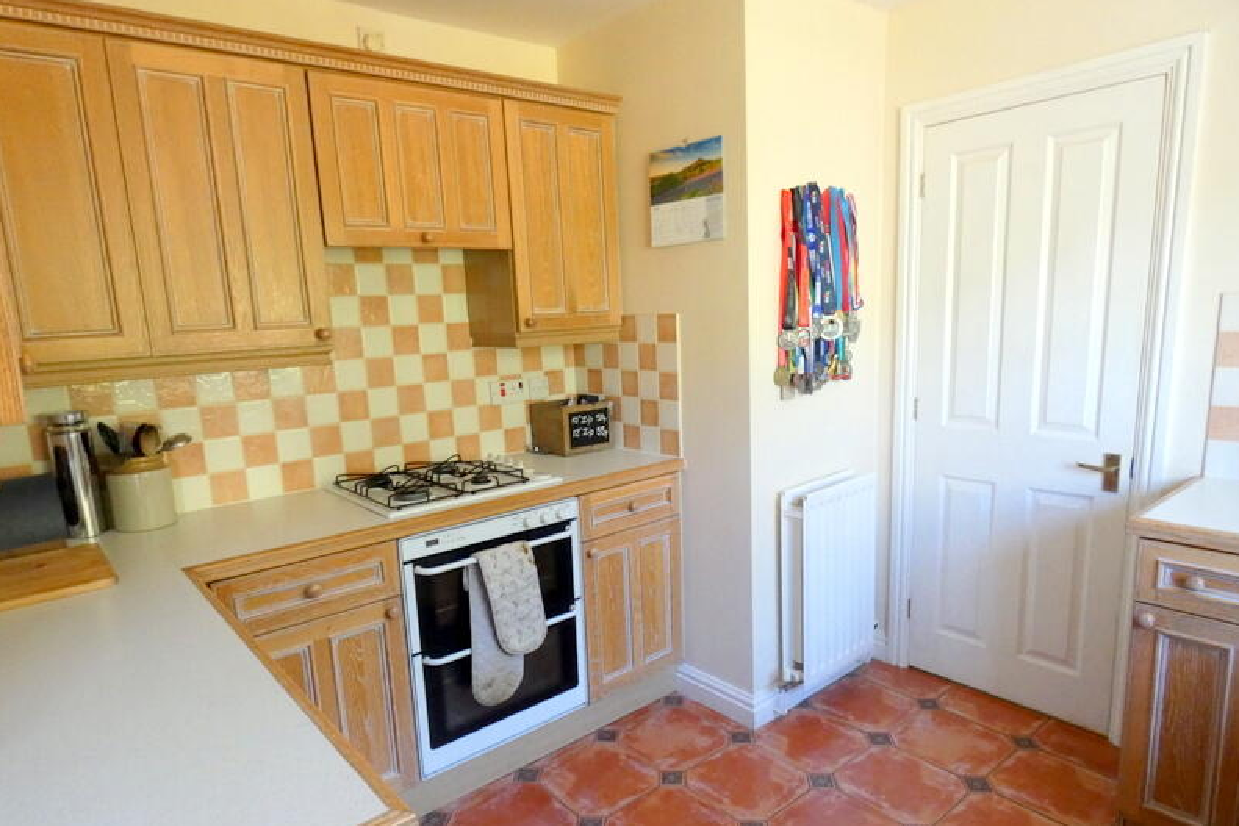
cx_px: 623
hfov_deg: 81.2
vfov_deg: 59.4
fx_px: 723
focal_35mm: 21
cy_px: 454
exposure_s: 1/60
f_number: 2.8
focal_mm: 3.6
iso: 500
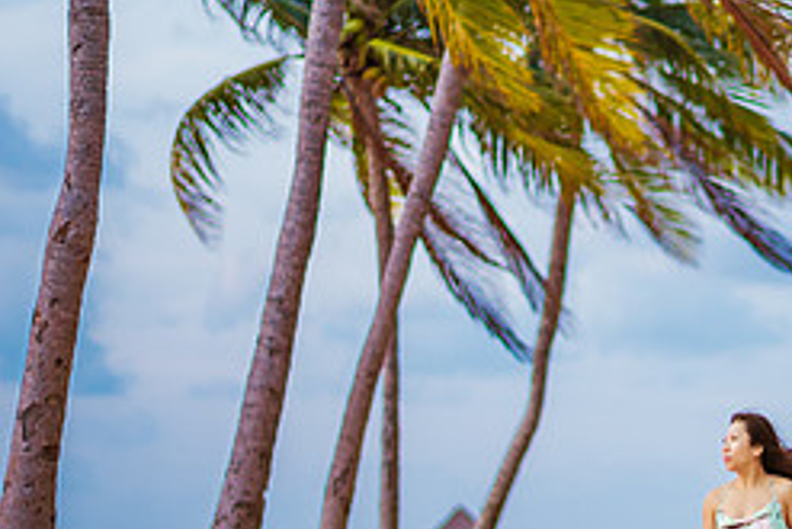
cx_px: 721
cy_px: 457
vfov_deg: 10.1
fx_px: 2994
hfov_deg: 14.9
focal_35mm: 136
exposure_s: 1/5000
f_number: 1.4
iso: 640
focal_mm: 58
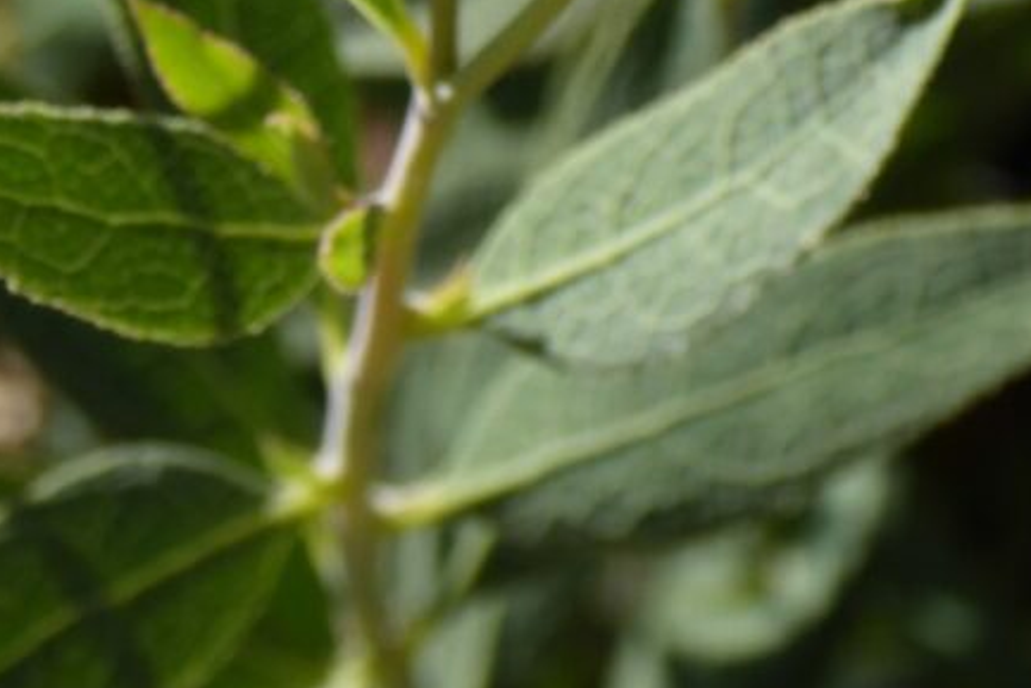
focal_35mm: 241
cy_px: -409
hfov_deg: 8.5
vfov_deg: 5.6
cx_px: 824
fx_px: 6904
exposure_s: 1/250
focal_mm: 17.5
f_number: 5
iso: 80
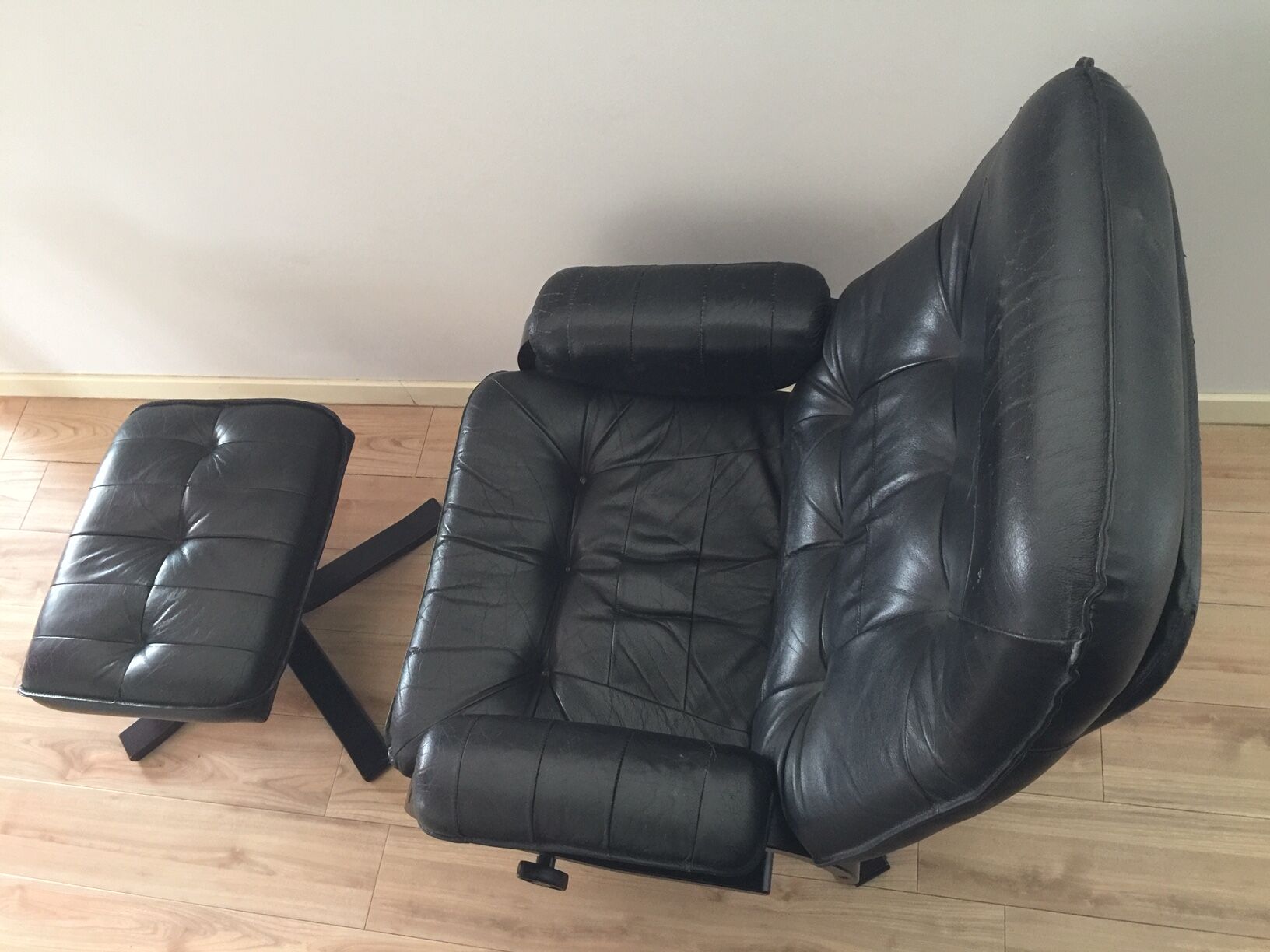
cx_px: 635
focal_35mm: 29
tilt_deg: -60.1
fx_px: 1064
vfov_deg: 48.2
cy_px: 476
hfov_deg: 61.7
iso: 125
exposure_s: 1/10
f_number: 2.2
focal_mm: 4.15
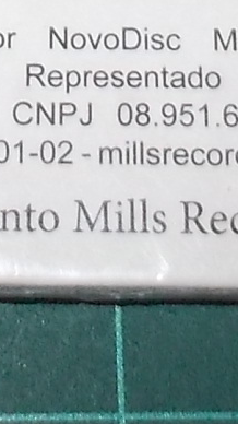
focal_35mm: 185
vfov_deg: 10.7
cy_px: -392
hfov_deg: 6.5
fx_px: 2077
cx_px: -33
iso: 200
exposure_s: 1/30
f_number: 3.3
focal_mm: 4.1
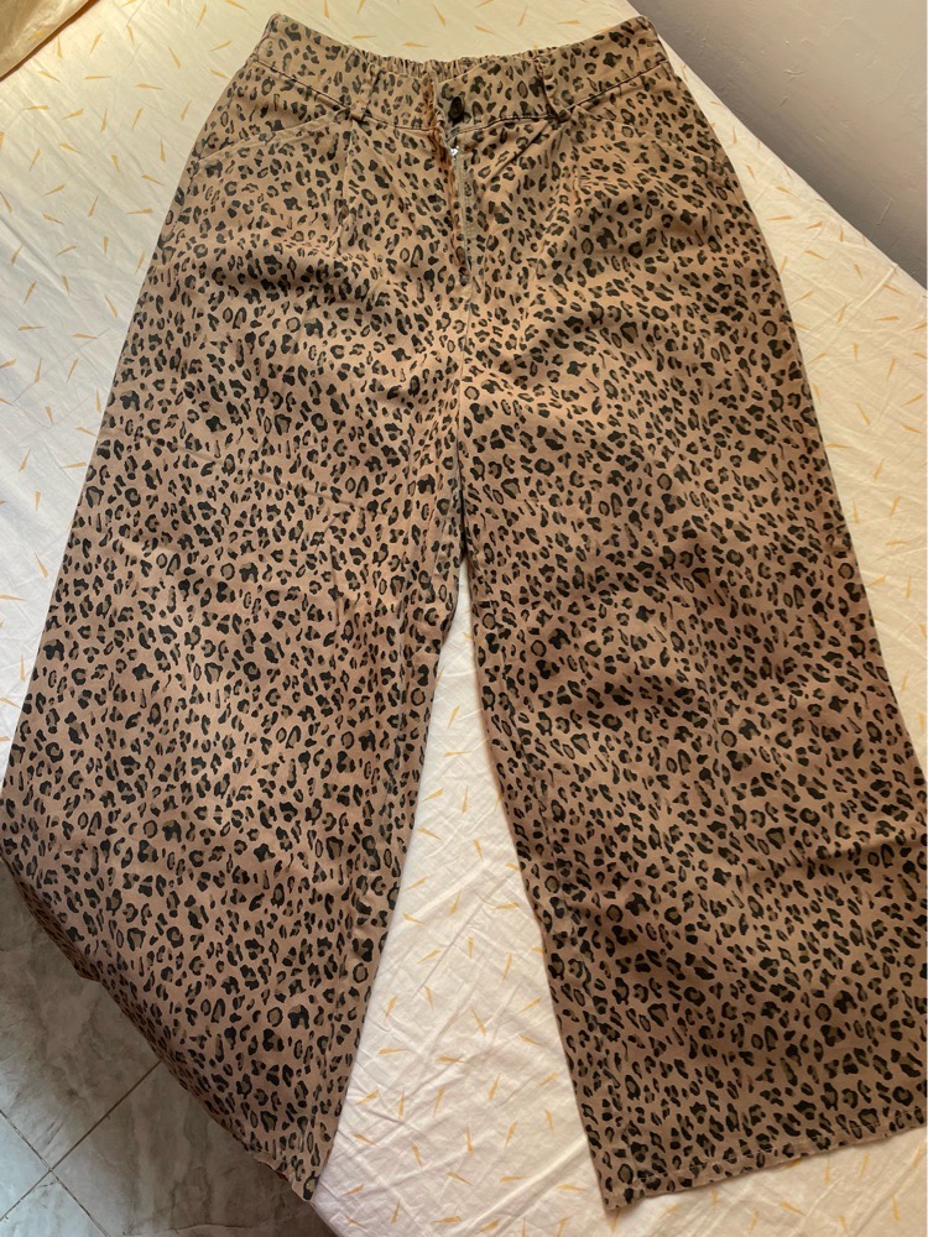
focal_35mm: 26
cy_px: 618
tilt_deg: -81.3
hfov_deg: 53.1
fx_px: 929
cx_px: 464
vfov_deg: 67.3
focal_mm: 4.2
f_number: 1.6
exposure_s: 1/121
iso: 100
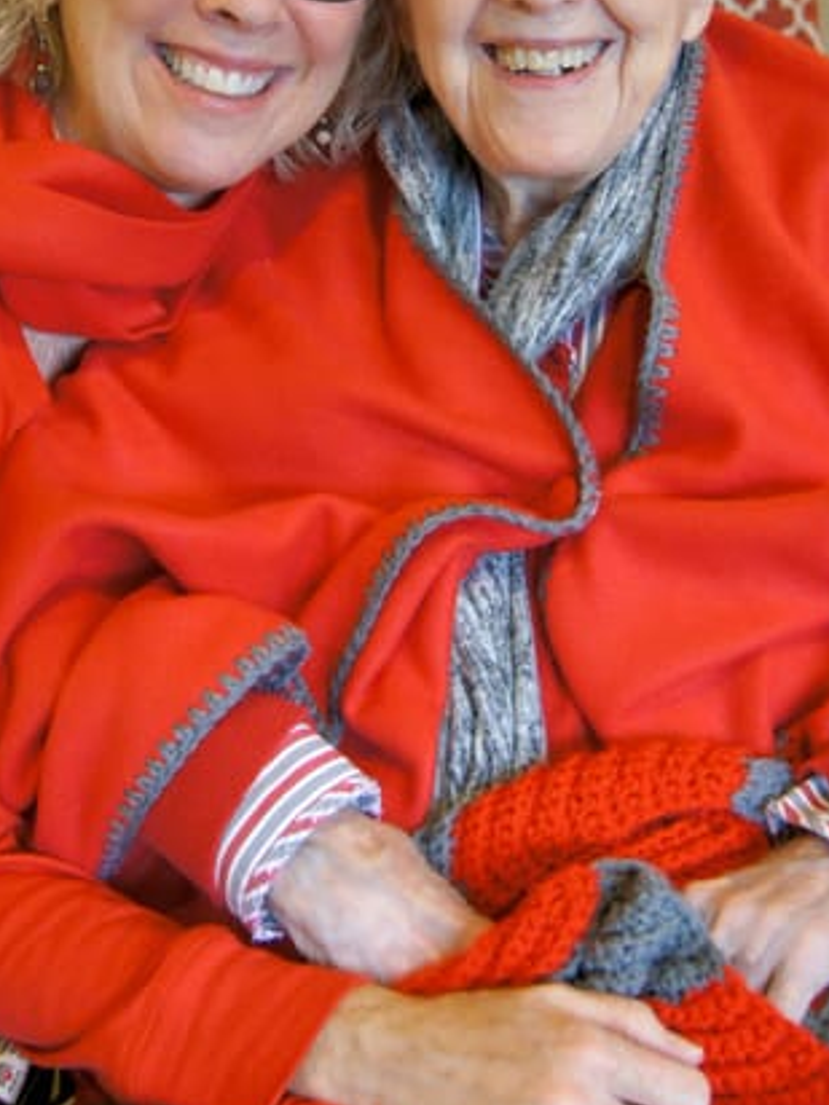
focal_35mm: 59
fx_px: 1884
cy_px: 400
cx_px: 360
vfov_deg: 32.5
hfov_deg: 24.8
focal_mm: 28
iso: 1250
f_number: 4.5
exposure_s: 1/50
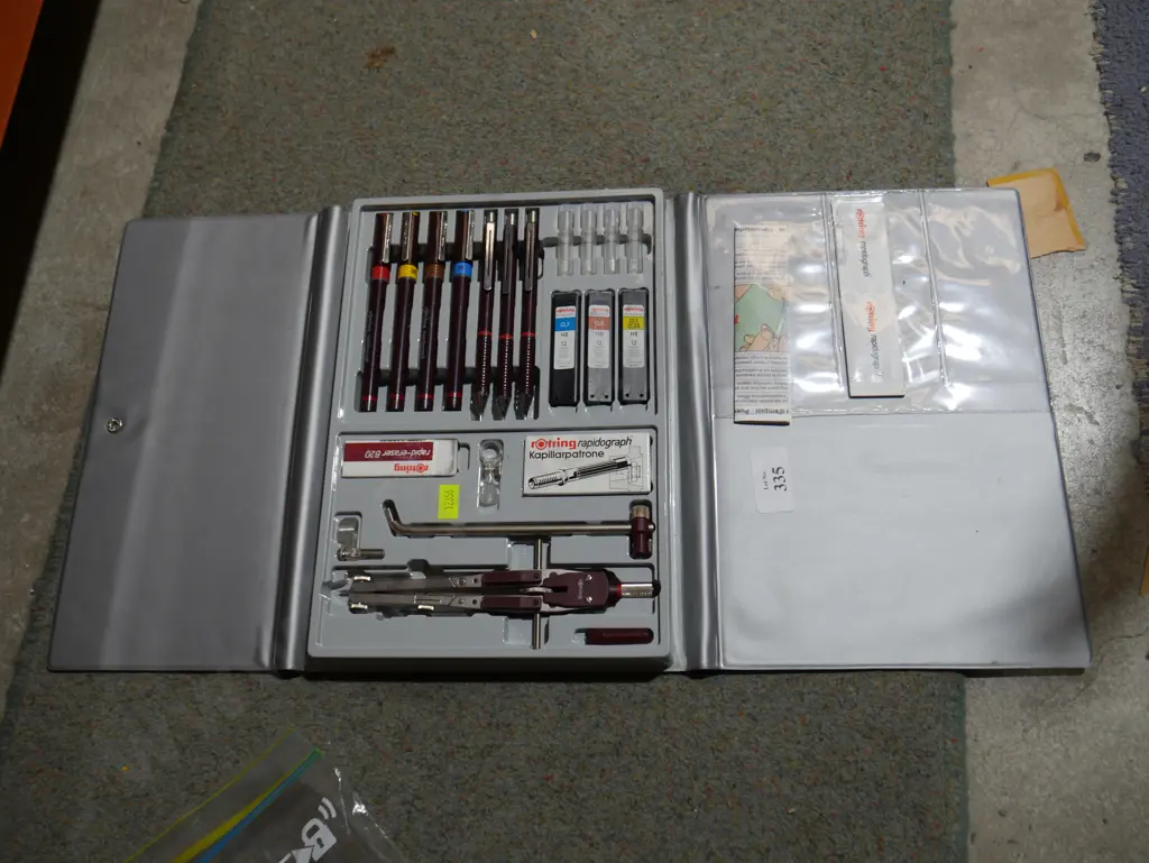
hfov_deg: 56.8
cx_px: 574
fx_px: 1063
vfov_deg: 44.2
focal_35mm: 32
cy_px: 432
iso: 200
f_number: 3.6
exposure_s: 1/80
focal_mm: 16
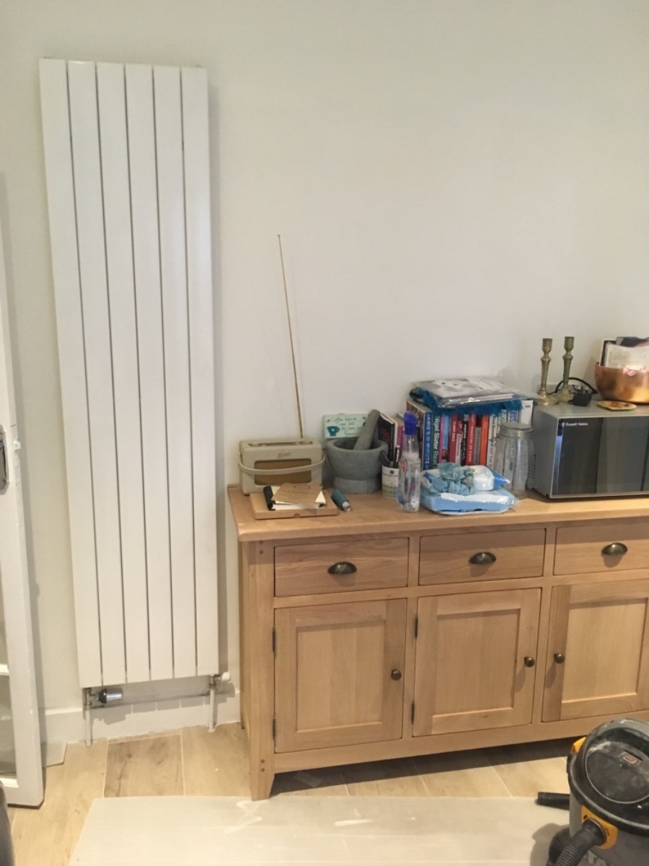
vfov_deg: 61.7
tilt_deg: -11.4
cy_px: 433
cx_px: 324
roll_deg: +0.2
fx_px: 725
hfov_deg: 48.2
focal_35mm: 29
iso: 200
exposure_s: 1/25
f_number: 2.2
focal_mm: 4.15
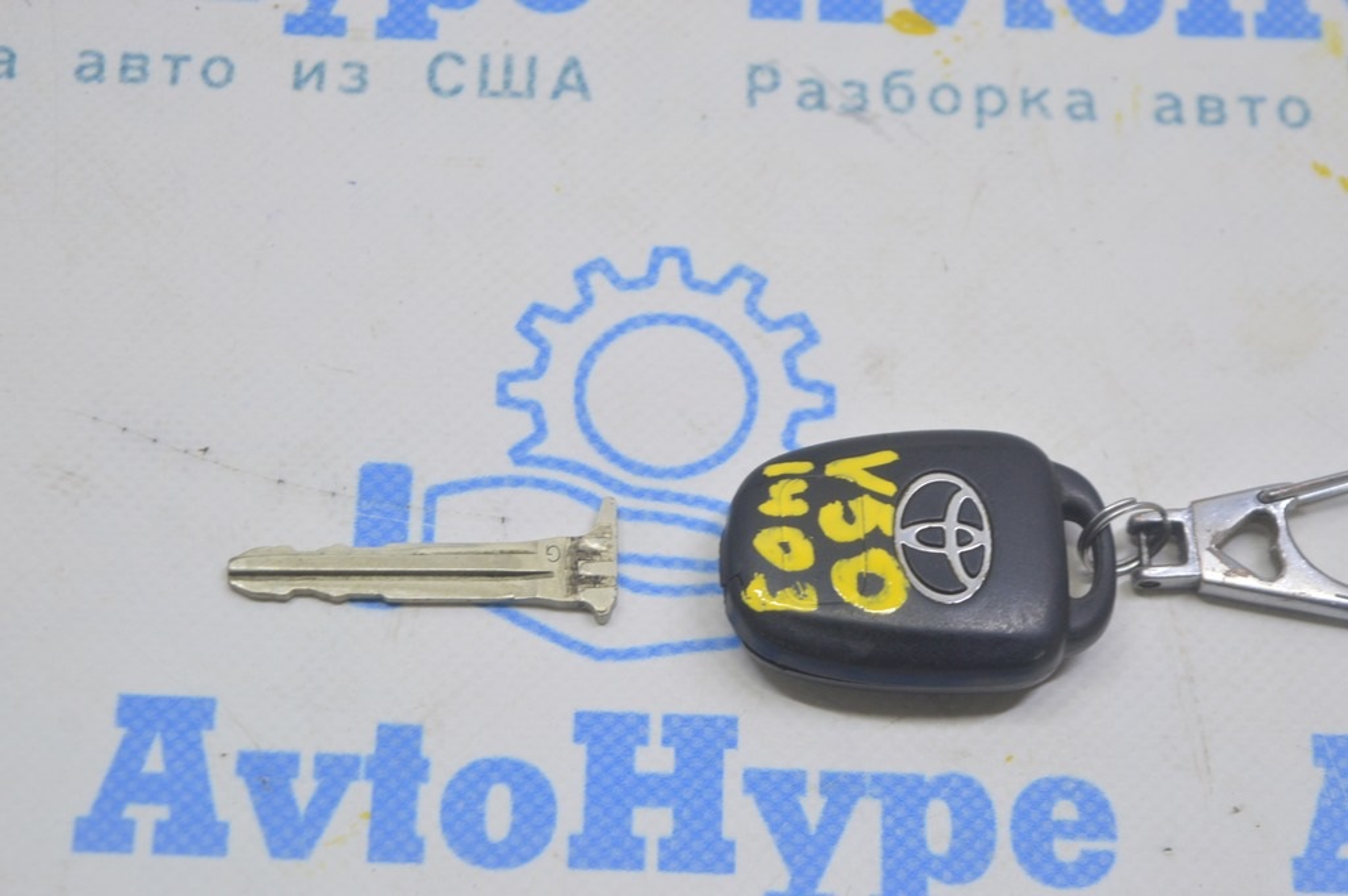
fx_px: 3087
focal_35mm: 82
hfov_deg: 24.6
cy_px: 448
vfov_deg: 16.5
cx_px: 674
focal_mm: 55
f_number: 5.6
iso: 400
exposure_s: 1/20
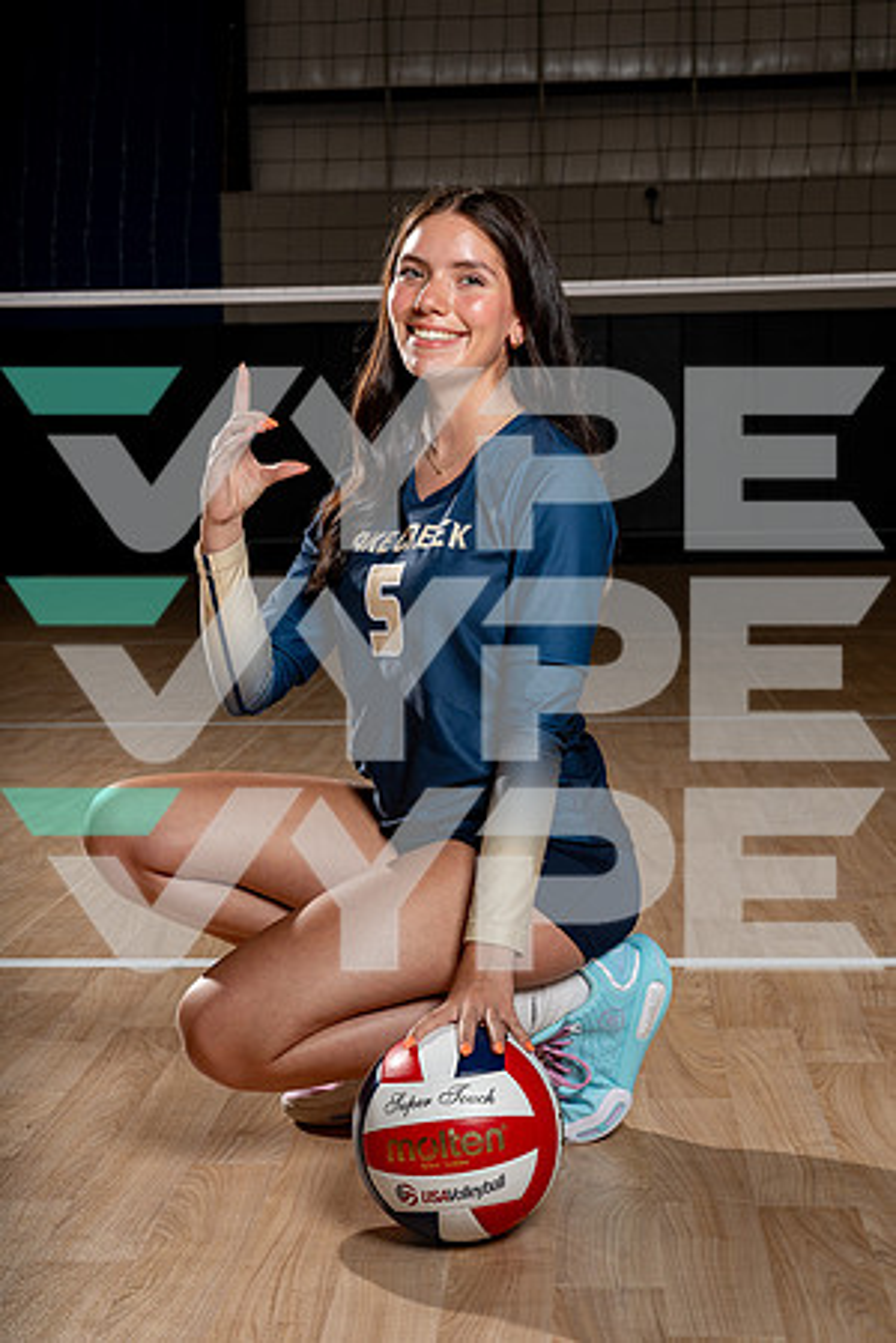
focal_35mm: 55
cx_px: 448
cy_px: 672
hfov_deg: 24.6
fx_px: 2053
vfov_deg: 36.2
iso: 100
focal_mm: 55
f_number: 8
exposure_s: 1/250
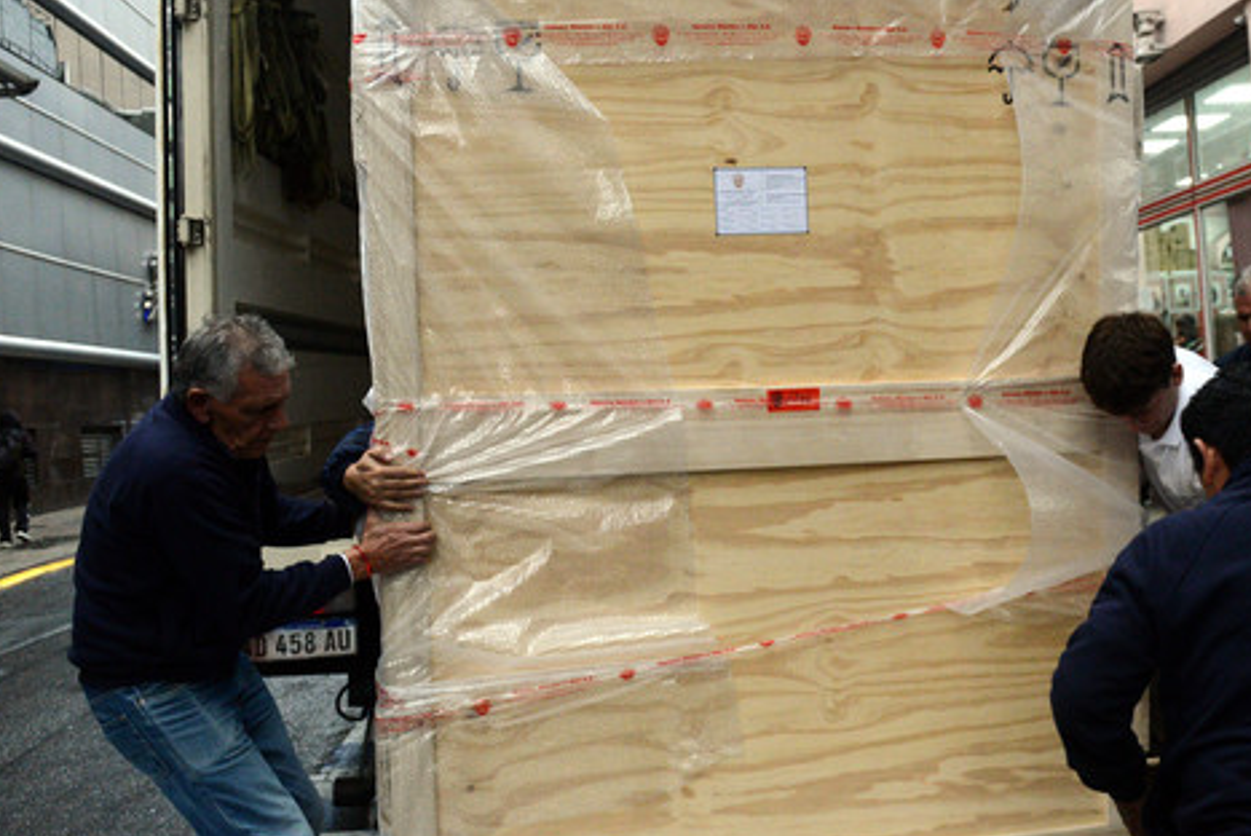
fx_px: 1286
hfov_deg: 51.4
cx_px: 774
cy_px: 379
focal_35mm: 37
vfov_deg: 36.0
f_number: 4
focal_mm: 24
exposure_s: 1/1600
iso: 4000
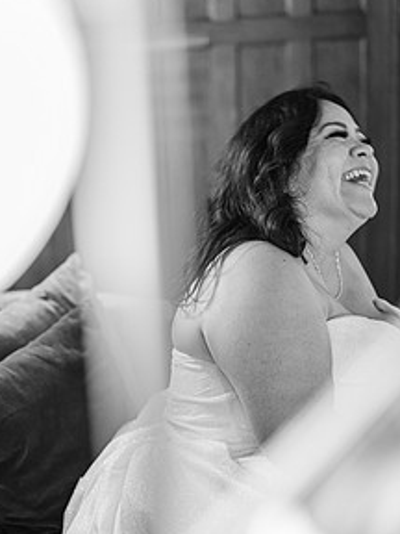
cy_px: 300
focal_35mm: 75
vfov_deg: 26.0
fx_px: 1156
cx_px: 131
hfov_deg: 19.6
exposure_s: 1/125
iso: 1000
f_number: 1.8
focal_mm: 50
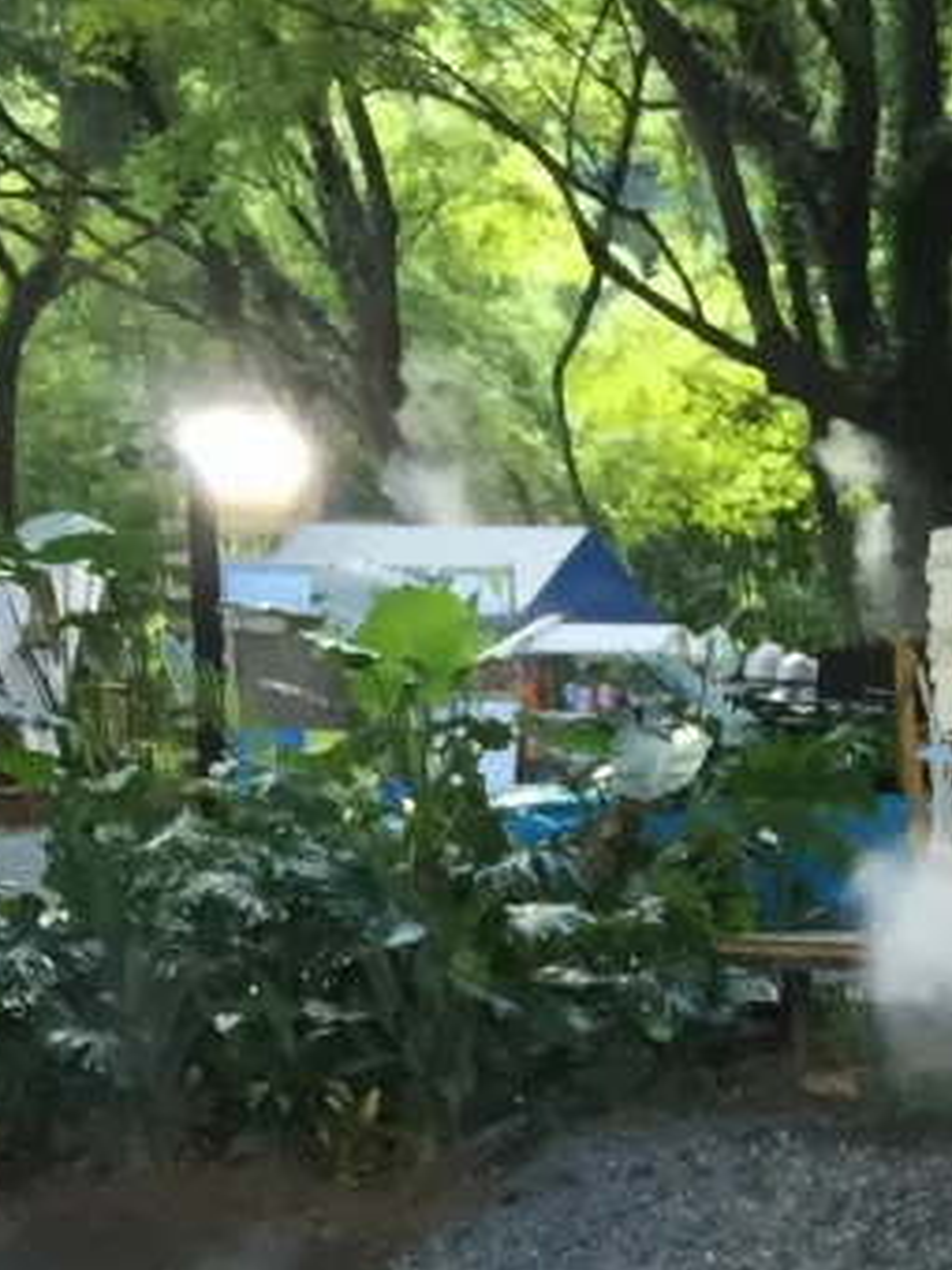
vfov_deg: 14.1
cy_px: 2327
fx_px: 4510
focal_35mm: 123
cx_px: 1658
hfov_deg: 11.3
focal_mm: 4.15
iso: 40
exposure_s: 1/33
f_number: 2.2
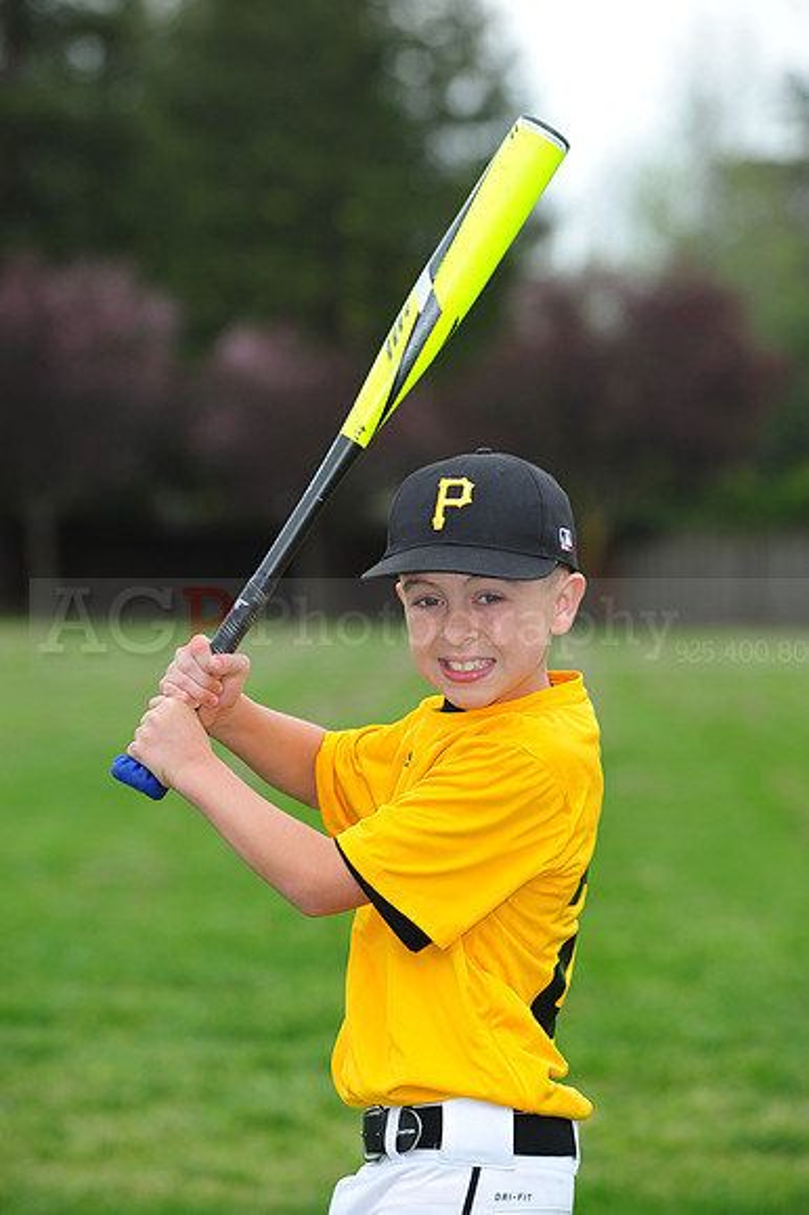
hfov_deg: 8.3
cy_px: 608
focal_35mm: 165
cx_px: 404
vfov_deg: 12.5
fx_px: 5568
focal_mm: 165
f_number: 5.6
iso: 400
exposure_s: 1/500
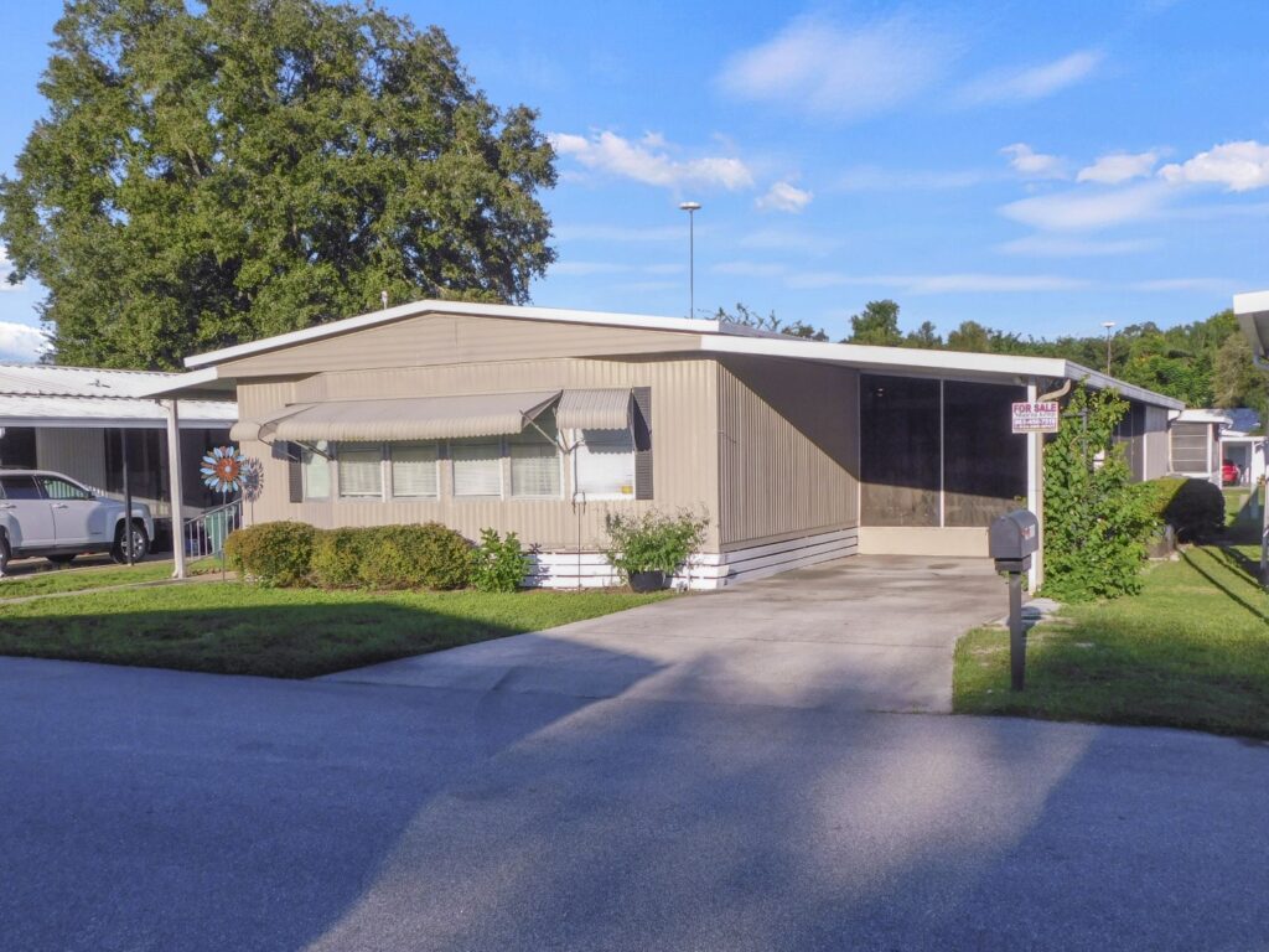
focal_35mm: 36
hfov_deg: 51.4
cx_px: 634
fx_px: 1320
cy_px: 476
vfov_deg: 39.7
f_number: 3.5
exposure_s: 1/800
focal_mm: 6.3
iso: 125
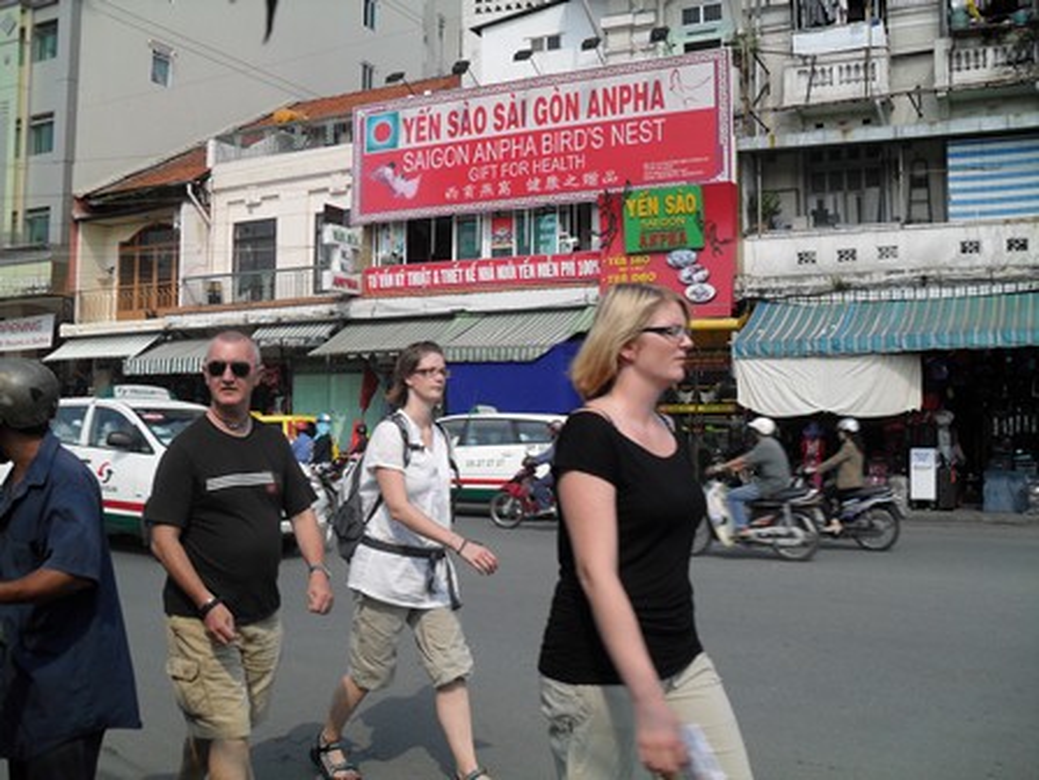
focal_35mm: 35
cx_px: 520
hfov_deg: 52.6
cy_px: 390
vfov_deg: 40.7
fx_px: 1051
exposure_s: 1/125
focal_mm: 6.2
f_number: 8.9
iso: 100
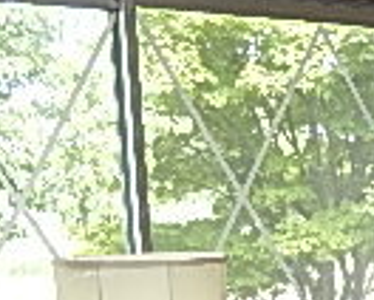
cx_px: 567
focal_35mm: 118
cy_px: 413
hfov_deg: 15.0
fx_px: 1308
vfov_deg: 12.6
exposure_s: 1/100
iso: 180
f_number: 3.4
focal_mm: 4.5
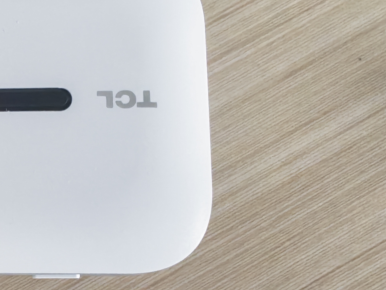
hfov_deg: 35.5
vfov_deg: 29.1
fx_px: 558
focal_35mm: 50
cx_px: 24
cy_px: 135
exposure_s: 1/33
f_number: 2.2
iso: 640
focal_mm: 1.96
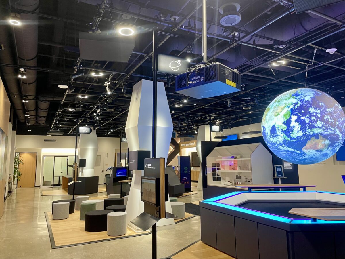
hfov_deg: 67.3
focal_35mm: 26
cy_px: 130
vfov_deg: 53.1
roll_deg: +0.5
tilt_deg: +8.2
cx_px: 172
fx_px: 259
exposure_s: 1/60
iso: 125
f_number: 1.6
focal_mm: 4.2
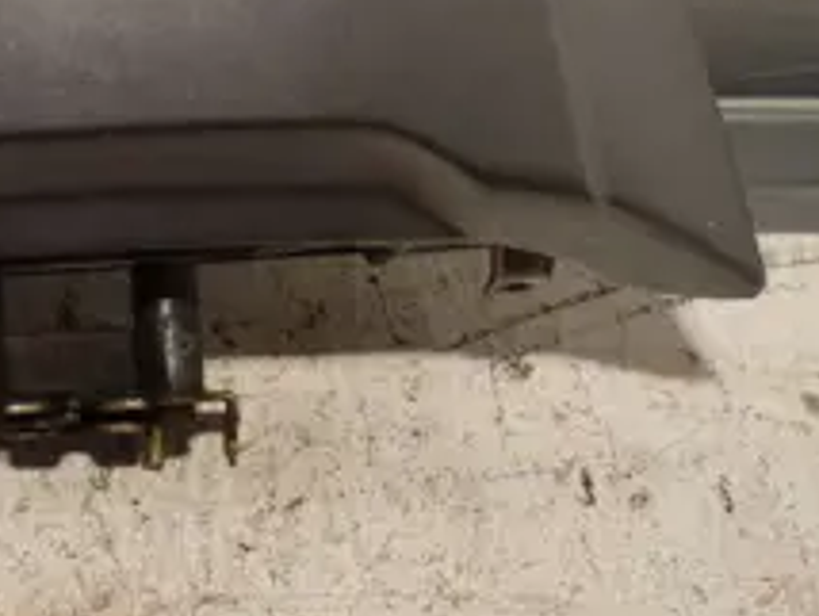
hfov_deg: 25.3
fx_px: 1753
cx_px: 50
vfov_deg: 19.5
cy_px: 38
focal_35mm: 74
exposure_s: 1/30
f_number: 2.8
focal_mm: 5.5
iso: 80
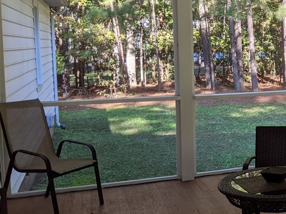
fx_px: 487
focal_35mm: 59
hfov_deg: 29.6
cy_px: 69
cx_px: 312
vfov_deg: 24.6
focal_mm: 4.44
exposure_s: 1/331
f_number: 1.8
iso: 54
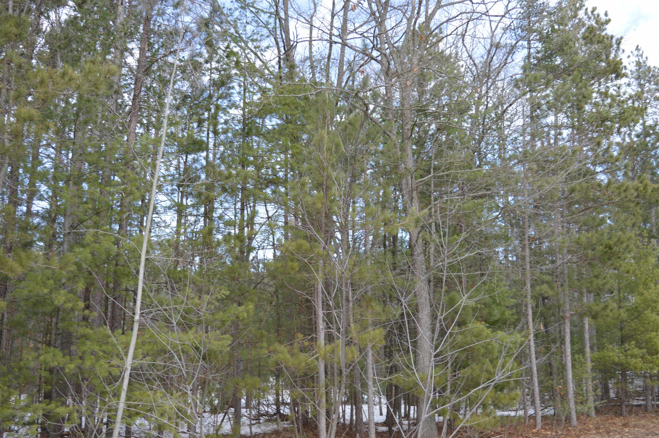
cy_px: 219
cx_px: 330
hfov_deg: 49.6
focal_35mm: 39
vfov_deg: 34.1
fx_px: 713
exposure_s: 1/160
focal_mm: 26
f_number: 6.3
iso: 100
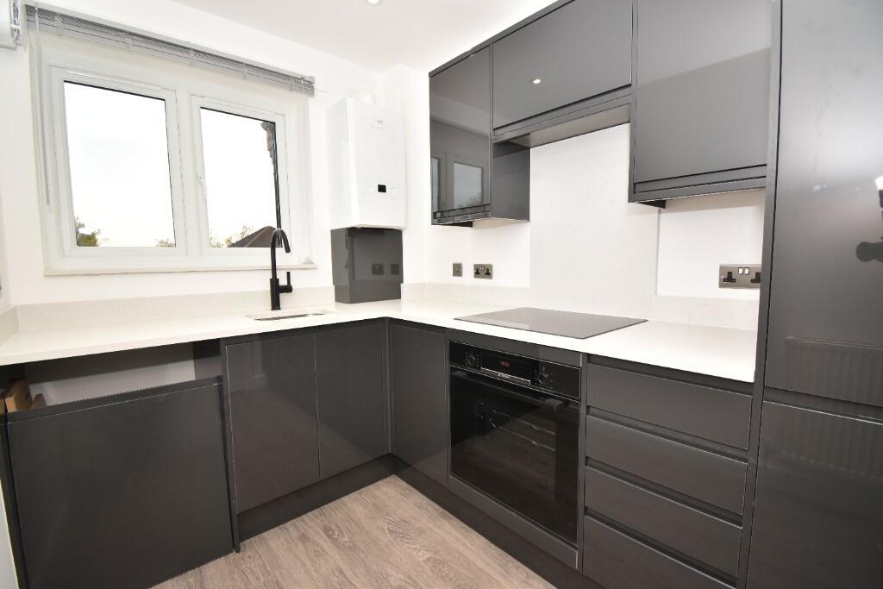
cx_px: 442
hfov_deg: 100.4
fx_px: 368
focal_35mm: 15
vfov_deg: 77.3
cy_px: 294
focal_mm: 10
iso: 100
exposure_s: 1/60
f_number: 4.5
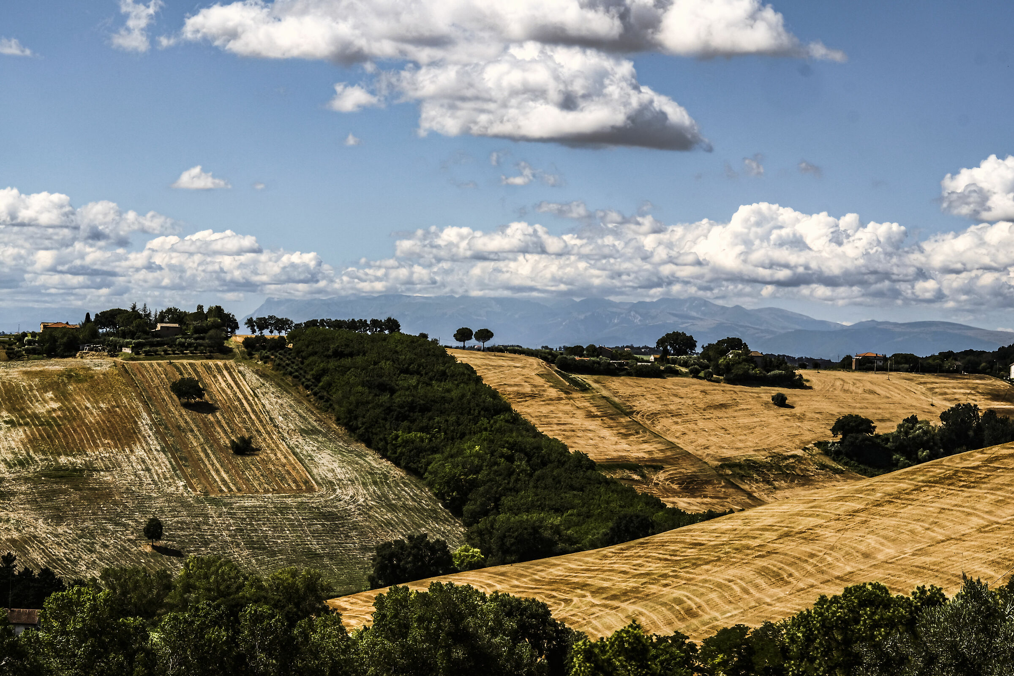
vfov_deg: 16.3
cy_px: 338
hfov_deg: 24.2
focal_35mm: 84
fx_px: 2366
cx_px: 507
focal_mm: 56
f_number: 14
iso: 200
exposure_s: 1/220
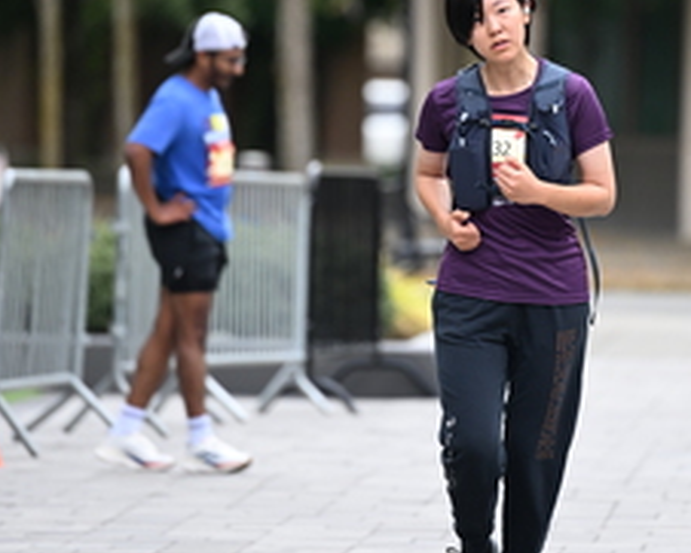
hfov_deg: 4.2
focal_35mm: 456
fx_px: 9330
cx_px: 497
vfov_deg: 3.4
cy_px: 110
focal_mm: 200
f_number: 2.8
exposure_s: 1/1600
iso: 640
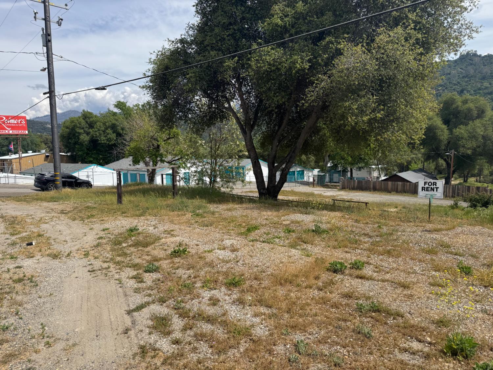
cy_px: 185
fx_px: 342
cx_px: 246
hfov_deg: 71.6
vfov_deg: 56.8
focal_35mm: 24
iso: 80
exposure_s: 1/4310
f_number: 1.78
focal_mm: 6.76
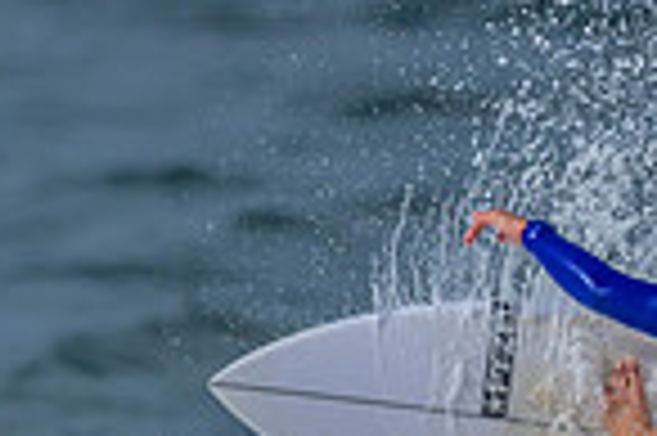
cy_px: 766
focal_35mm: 4385
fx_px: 79936
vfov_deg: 0.3
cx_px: 112
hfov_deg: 0.5
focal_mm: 800
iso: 110
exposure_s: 1/2000
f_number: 6.3
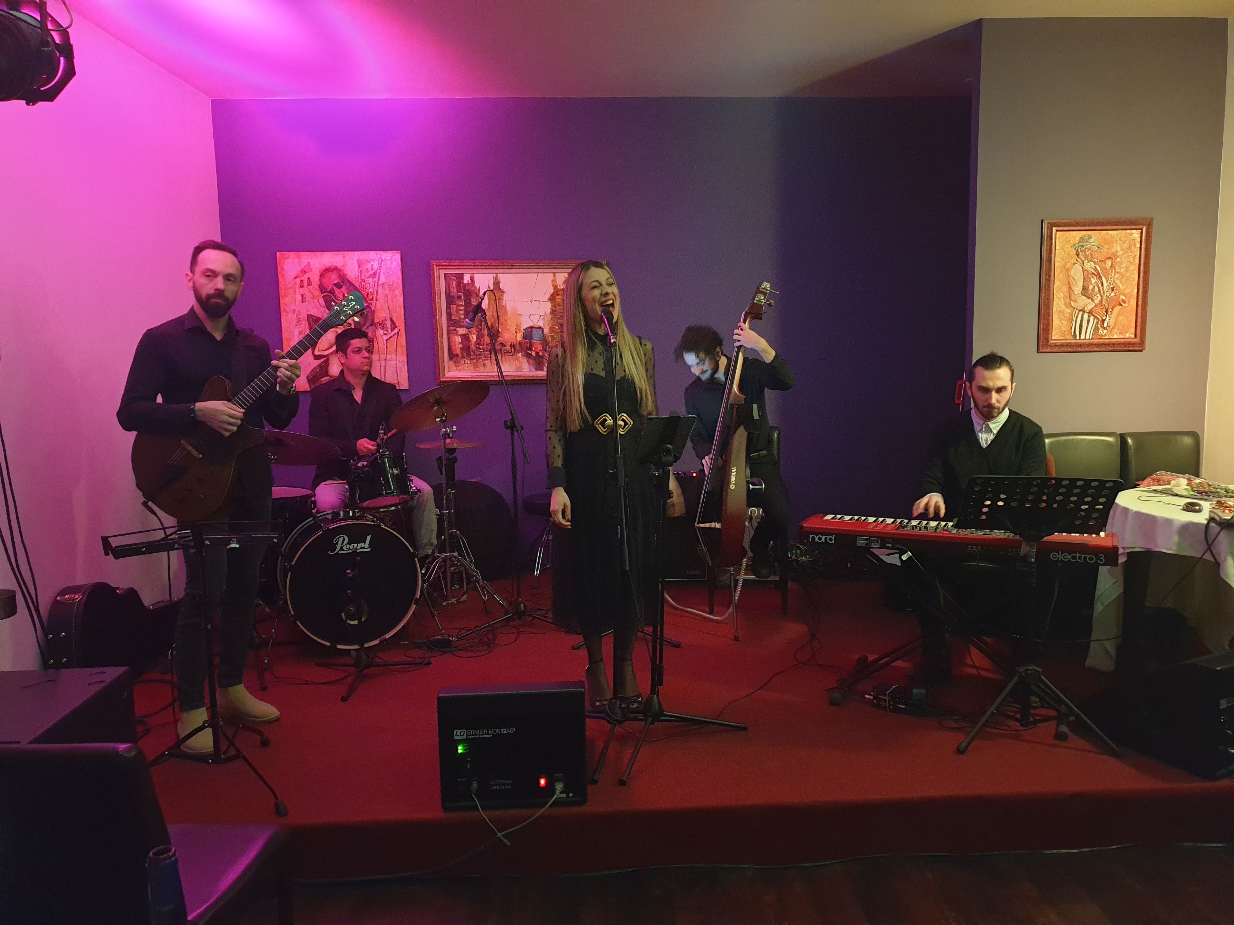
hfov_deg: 67.3
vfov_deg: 53.1
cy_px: 462
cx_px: 617
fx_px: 927
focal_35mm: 26
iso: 250
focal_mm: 4.3
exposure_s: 1/17
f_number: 1.5
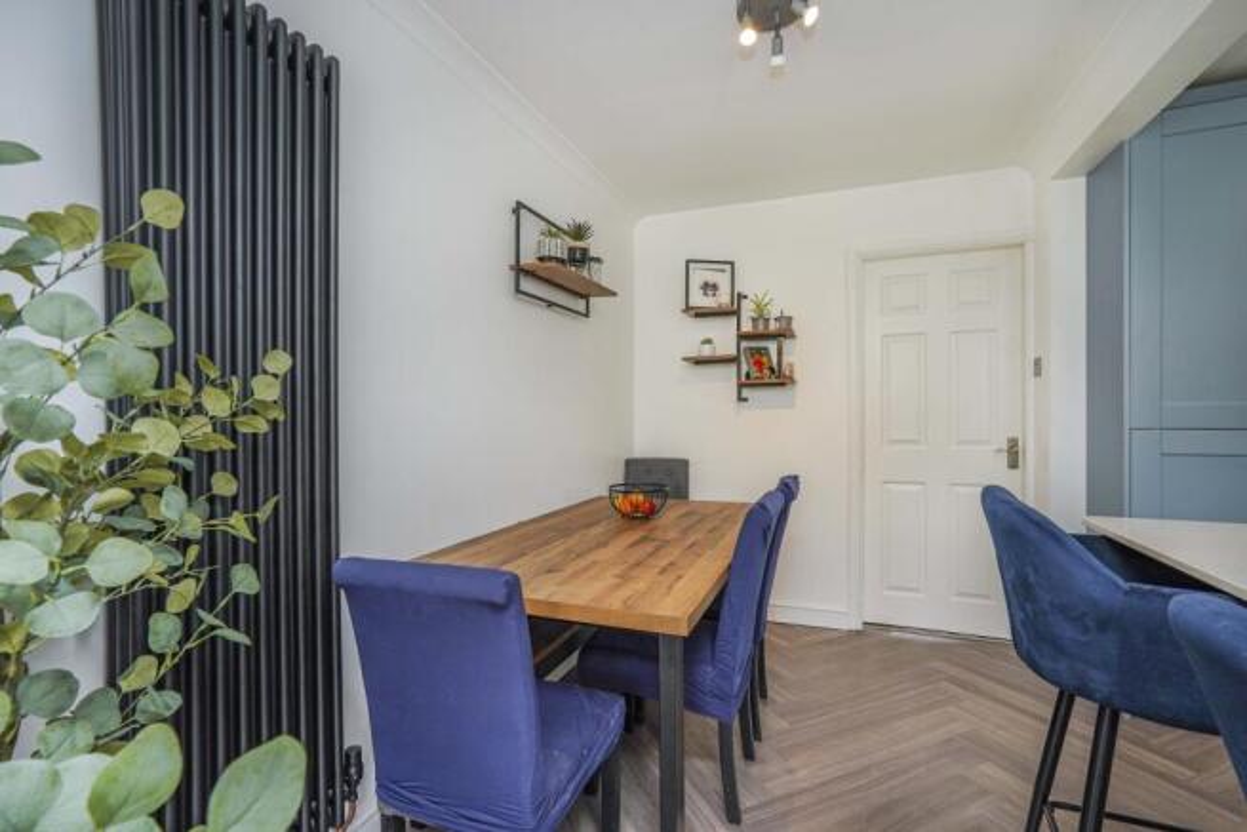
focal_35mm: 16
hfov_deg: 96.7
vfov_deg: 73.8
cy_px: 416
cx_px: 624
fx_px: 554
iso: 400
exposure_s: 1/50
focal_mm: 16
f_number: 9
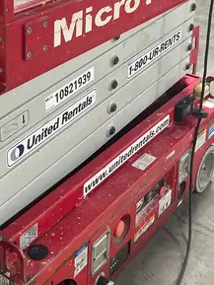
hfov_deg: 22.2
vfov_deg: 27.9
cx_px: 83
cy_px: 11
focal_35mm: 66
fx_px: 544
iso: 200
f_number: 1.6
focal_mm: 5.1
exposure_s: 1/60
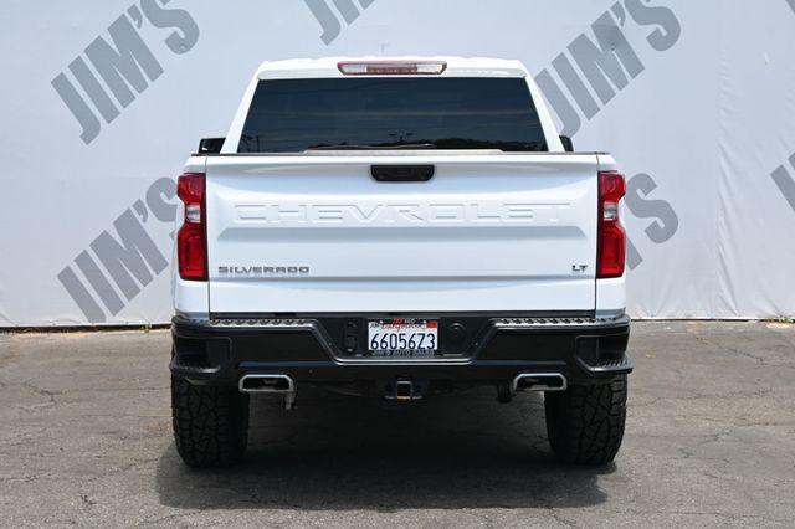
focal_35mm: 68
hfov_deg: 29.9
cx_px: 398
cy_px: 264
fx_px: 1490
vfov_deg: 20.1
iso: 200
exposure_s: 1/250
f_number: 6
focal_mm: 45
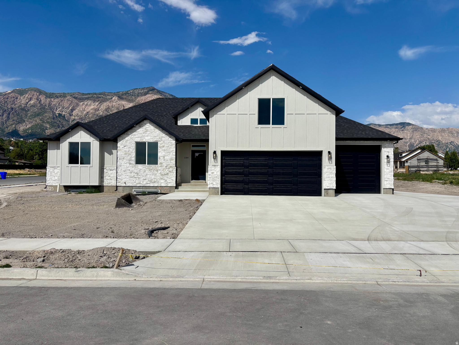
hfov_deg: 67.3
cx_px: 230
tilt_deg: +1.4
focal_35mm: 26
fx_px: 345
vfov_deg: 53.1
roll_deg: +0.0
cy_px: 172
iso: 50
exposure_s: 1/7692
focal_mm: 5.96
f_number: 1.6
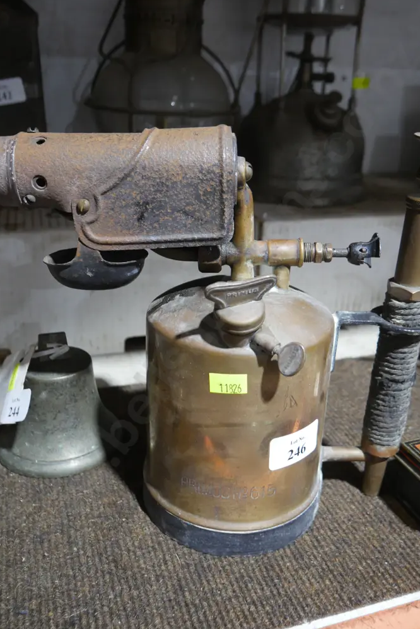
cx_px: 218
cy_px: 308
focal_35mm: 32
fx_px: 560
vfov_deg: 58.7
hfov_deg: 41.1
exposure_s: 1/60
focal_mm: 15
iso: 1000
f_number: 3.6
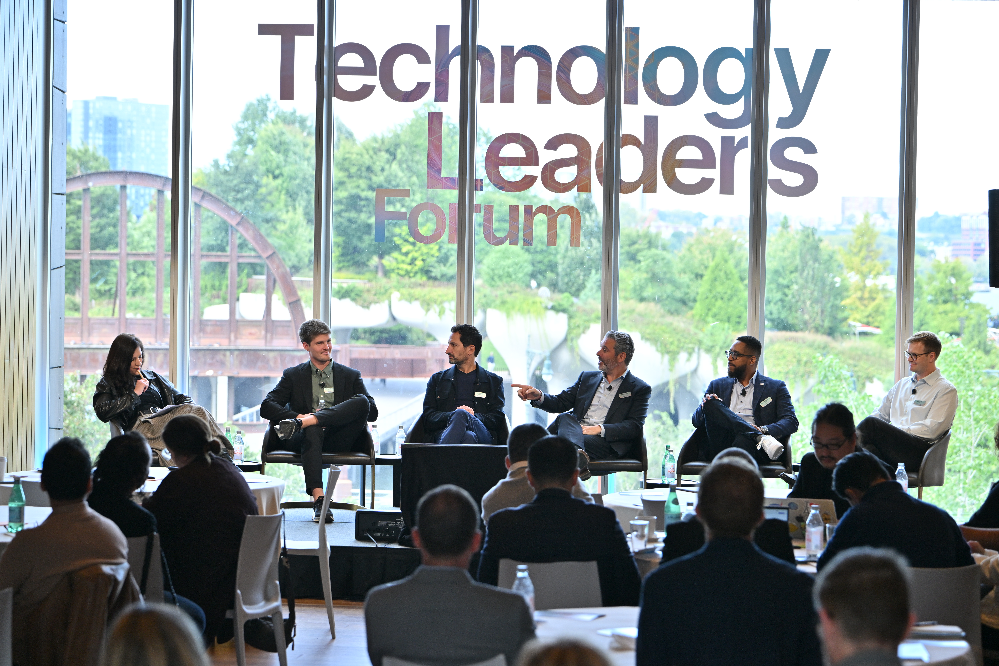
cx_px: 500
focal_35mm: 92
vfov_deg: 14.9
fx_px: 2553
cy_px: 333
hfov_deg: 22.1
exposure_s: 1/250
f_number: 4
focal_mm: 92
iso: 400
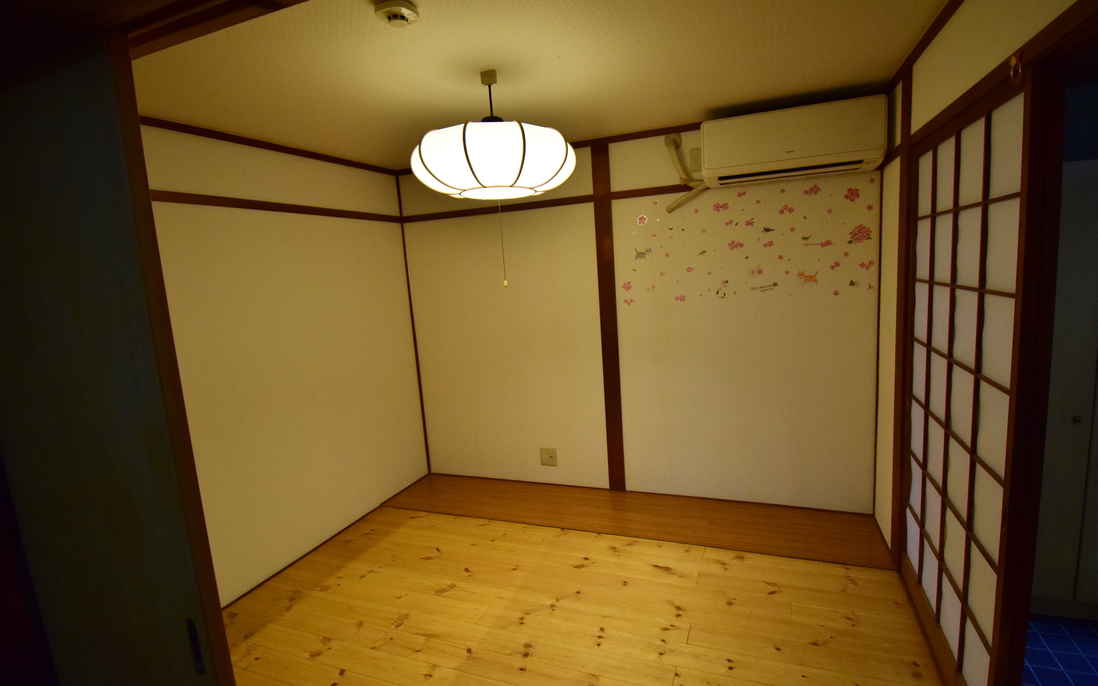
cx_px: 574
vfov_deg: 71.3
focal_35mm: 16
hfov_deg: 97.7
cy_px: 335
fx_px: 479
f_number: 4.8
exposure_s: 1/350
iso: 1600
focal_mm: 10
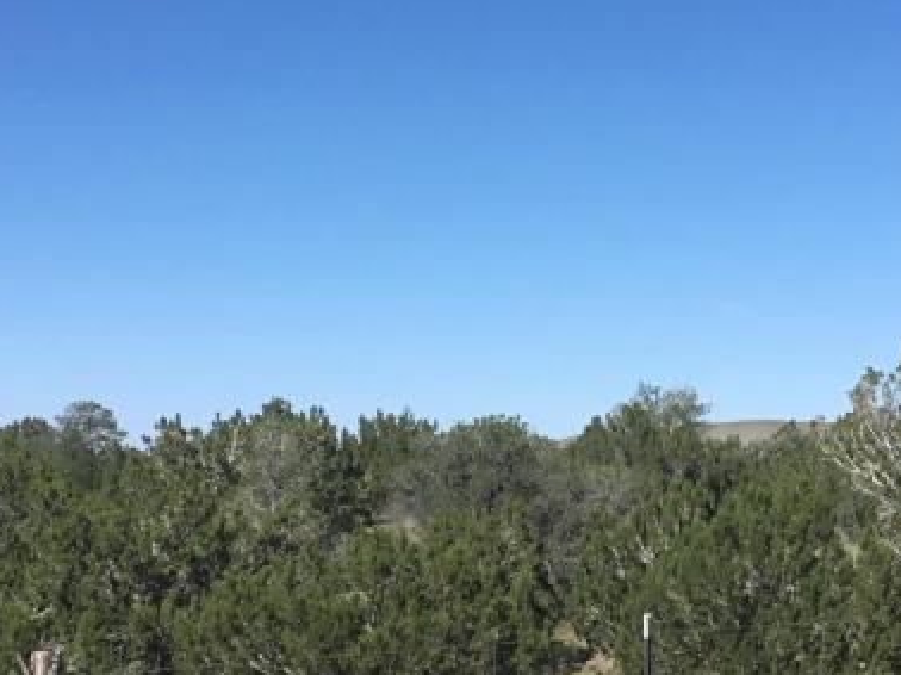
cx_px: 548
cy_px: 413
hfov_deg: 23.3
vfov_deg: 17.5
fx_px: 2185
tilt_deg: +2.1
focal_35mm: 84
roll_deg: +0.0
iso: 25
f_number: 2.4
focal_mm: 3.3
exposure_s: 1/1631
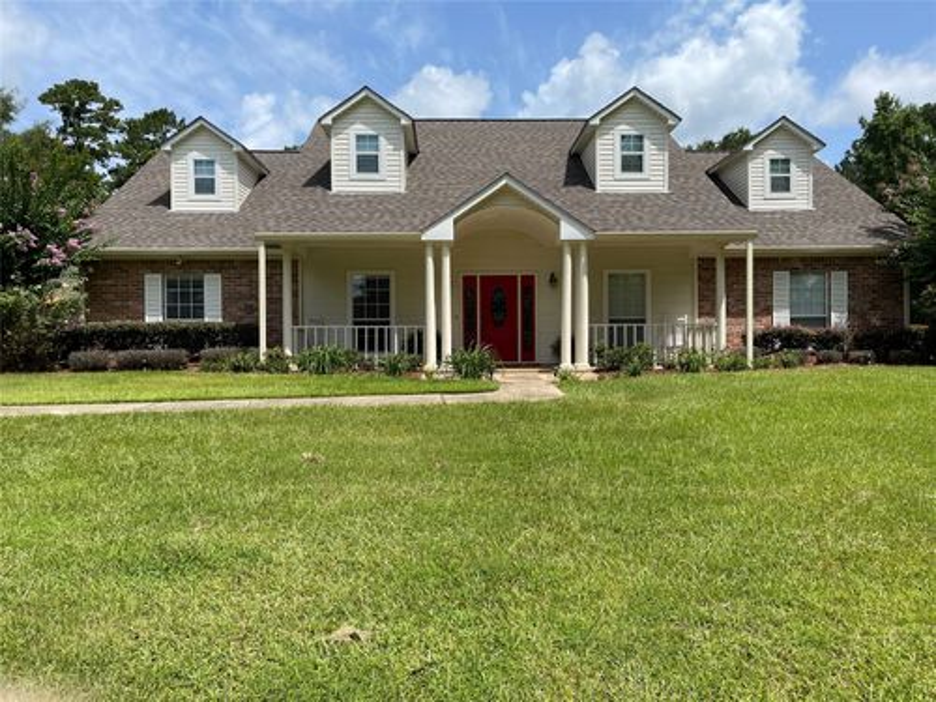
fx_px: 703
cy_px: 351
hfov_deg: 67.3
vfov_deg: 53.1
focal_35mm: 26
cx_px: 468
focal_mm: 5.1
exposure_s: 1/3663
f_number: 1.6
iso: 32
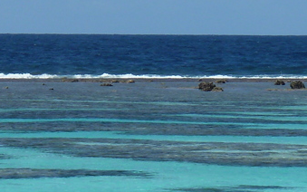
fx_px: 5314
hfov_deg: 3.3
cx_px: 168
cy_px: 181
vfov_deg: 2.1
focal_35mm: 635
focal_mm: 27.8
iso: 80
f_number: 5.6
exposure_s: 1/500
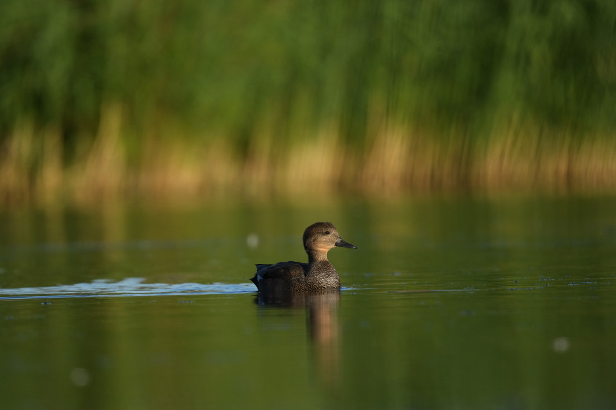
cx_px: 308
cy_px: 205
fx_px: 13688
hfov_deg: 2.6
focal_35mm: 800
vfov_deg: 1.7
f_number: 9
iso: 800
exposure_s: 1/1250
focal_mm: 800
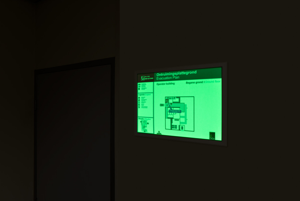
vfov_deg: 53.2
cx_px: 150
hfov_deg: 73.7
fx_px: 200
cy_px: 100
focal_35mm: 24
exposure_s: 1/5
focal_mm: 24
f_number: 8
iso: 200
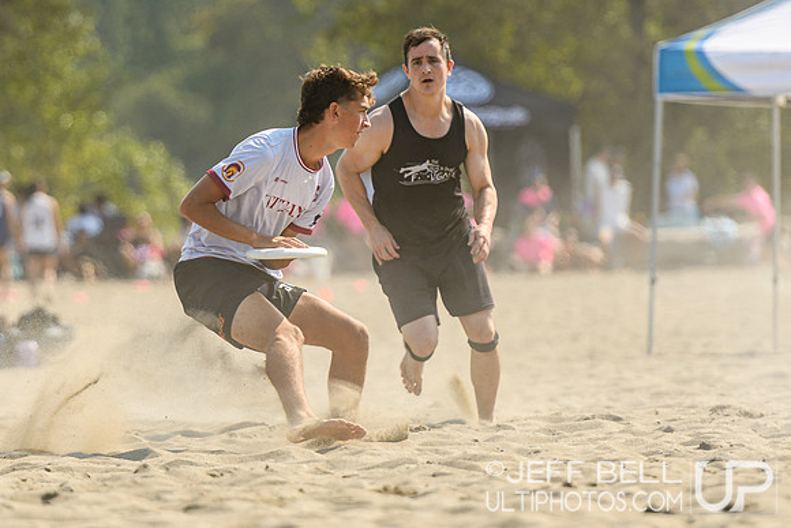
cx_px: 239
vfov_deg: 3.1
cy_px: 180
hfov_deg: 4.6
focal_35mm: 447
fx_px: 9830
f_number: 3.2
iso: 100
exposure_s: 1/1250
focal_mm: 200
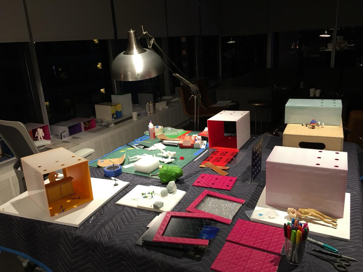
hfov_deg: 61.7
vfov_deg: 48.2
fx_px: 304
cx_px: 182
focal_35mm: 29
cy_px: 136
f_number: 2.2
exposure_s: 1/15
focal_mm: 4.15
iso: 40
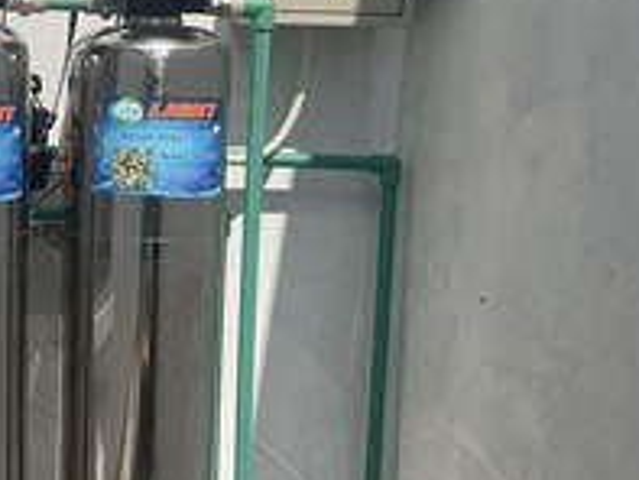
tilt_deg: -9.8
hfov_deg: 22.9
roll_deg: -1.1
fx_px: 1459
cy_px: 318
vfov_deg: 18.6
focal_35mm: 79
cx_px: -104
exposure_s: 1/6993
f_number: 1.6
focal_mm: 5.1
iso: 32
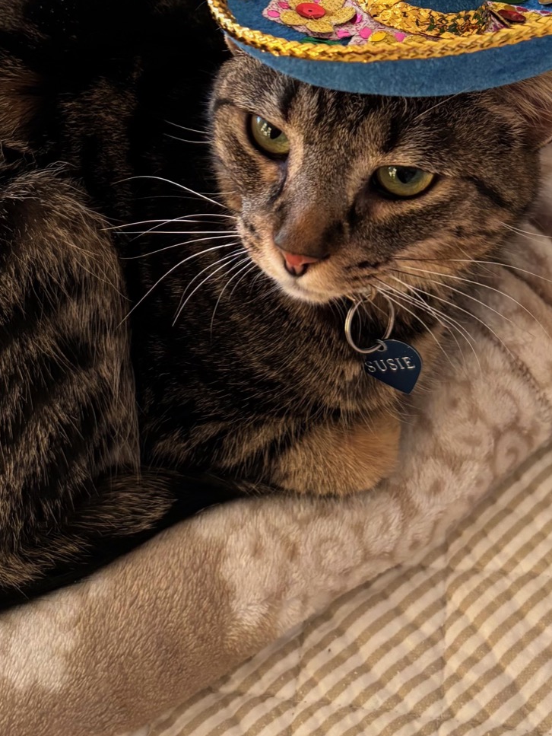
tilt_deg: -46.1
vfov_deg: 43.0
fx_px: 914
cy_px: 224
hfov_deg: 33.6
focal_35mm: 43
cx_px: 249
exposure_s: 1/60
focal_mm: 5.96
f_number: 1.6
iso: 320
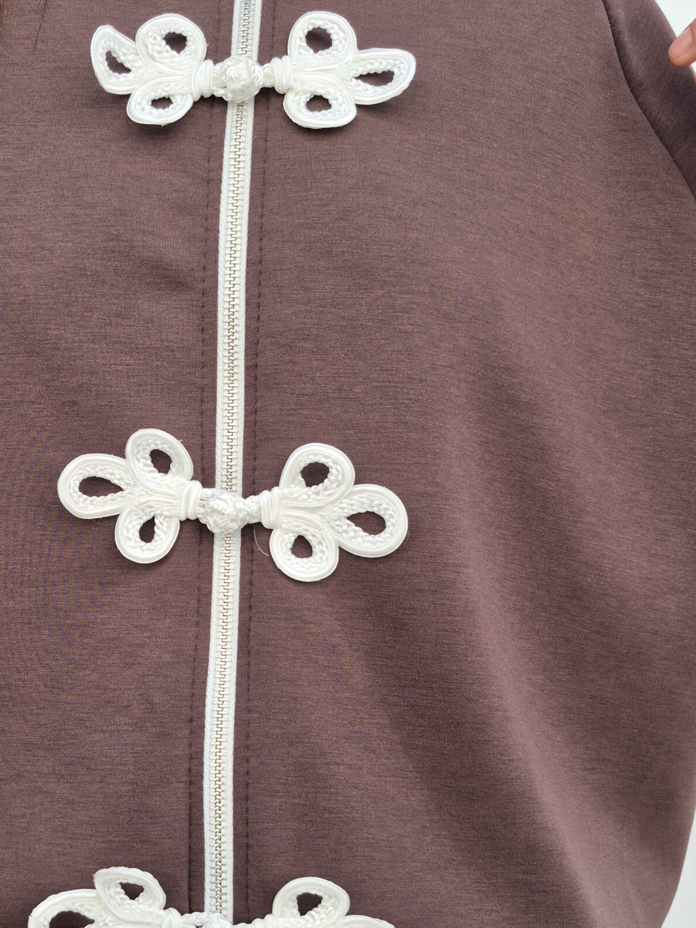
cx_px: 216
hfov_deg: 38.1
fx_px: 992
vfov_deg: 49.6
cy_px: 582
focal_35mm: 37
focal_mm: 5.4
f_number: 1.8
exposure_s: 1/469
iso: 25
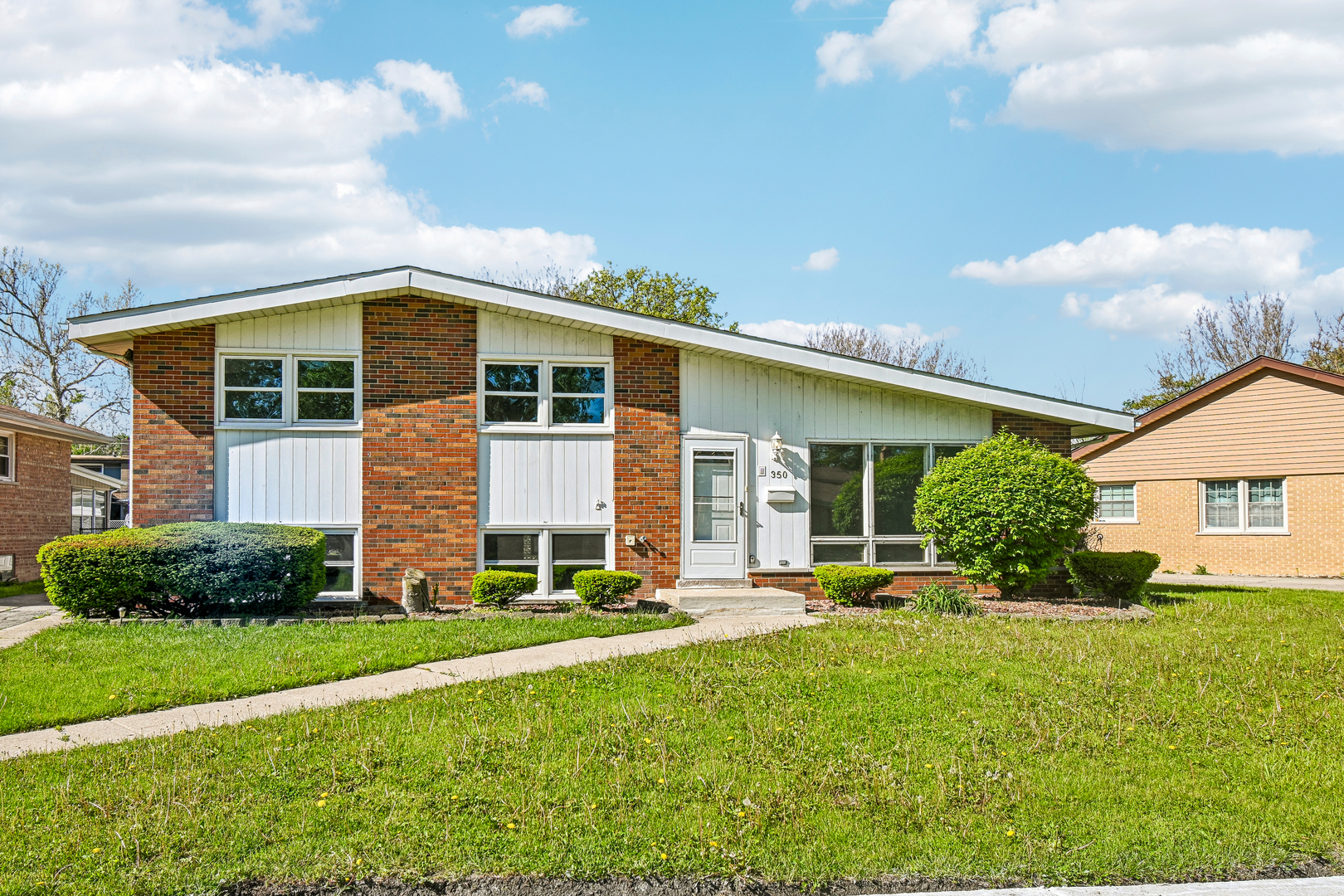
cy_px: 448
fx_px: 933
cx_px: 672
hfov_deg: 71.5
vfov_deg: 51.3
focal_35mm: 25
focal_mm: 17
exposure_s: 1/320
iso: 100
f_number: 8
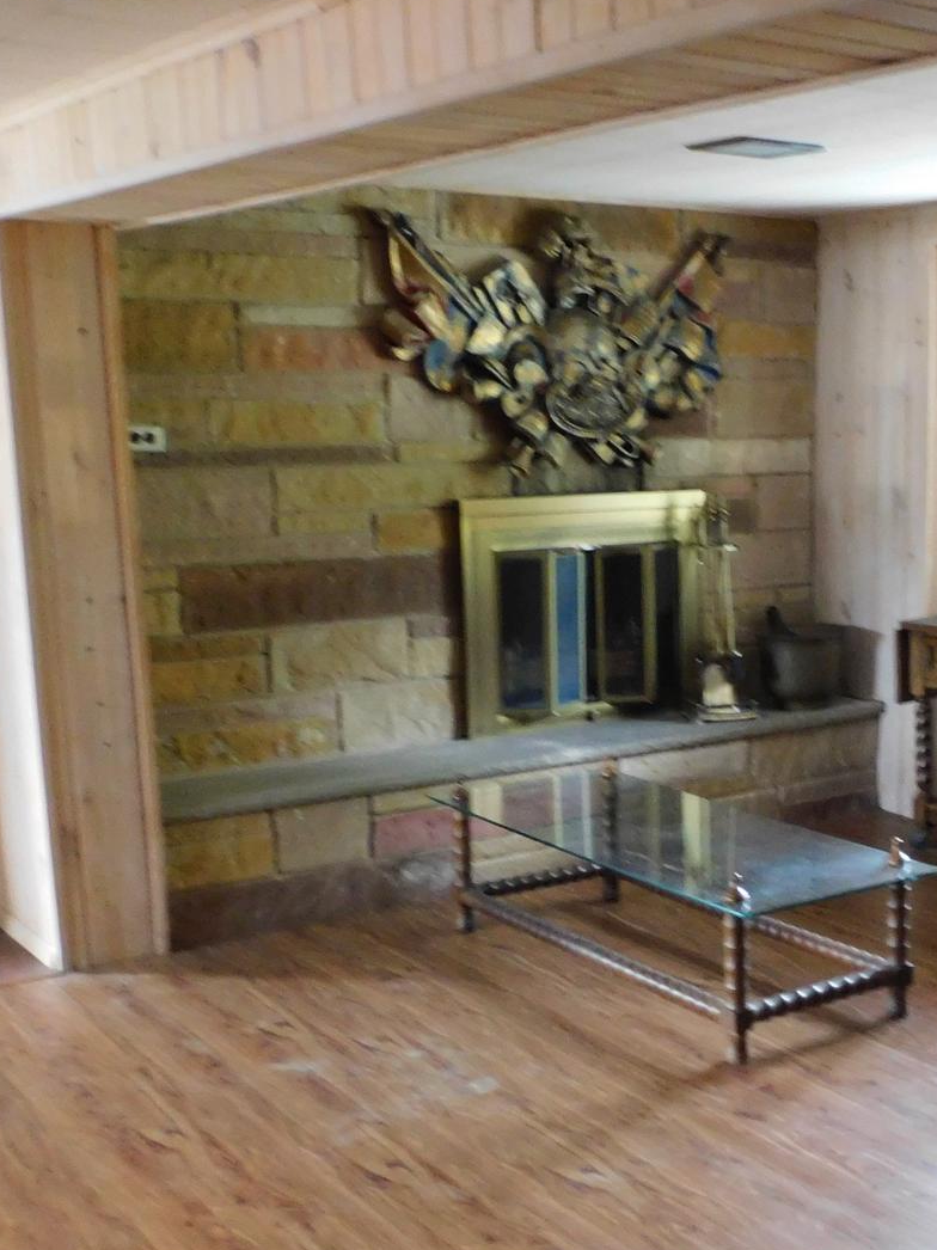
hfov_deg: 29.7
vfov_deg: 40.2
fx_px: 1697
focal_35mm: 47
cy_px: 766
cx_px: 832
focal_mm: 4.3
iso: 400
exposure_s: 1/10
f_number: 3.3
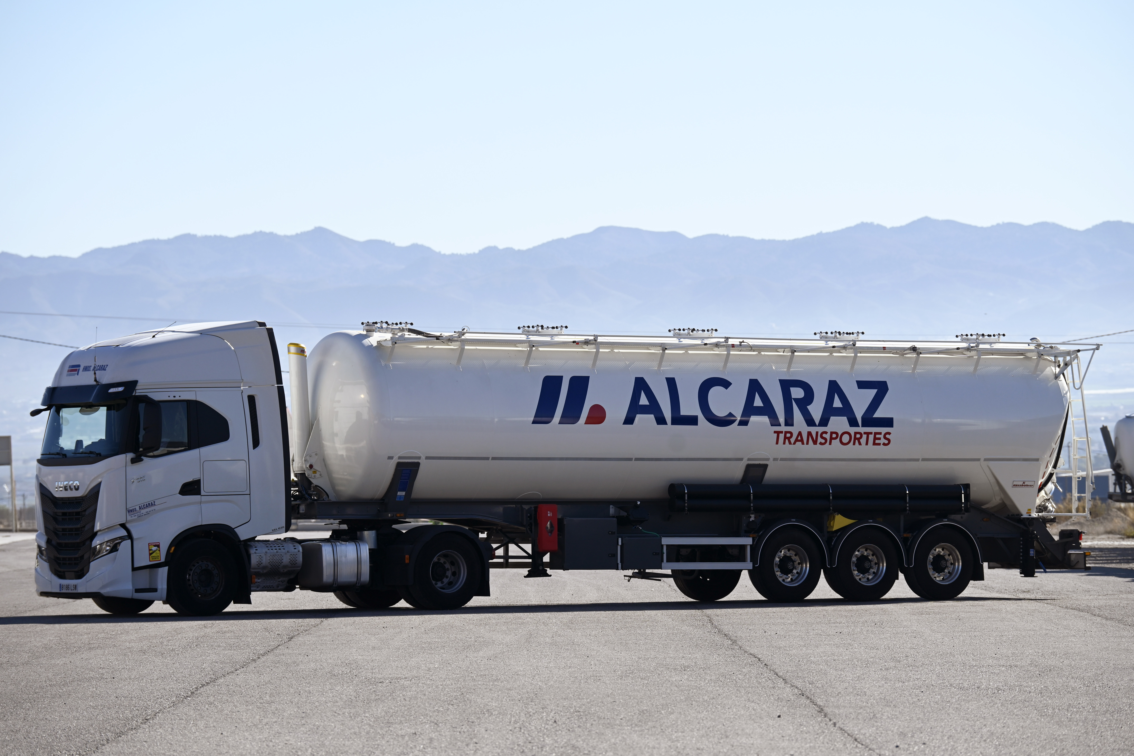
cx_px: 567
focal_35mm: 160
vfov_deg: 8.6
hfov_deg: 12.8
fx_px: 5040
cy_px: 378
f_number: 5
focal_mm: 160
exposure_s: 1/2000
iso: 250
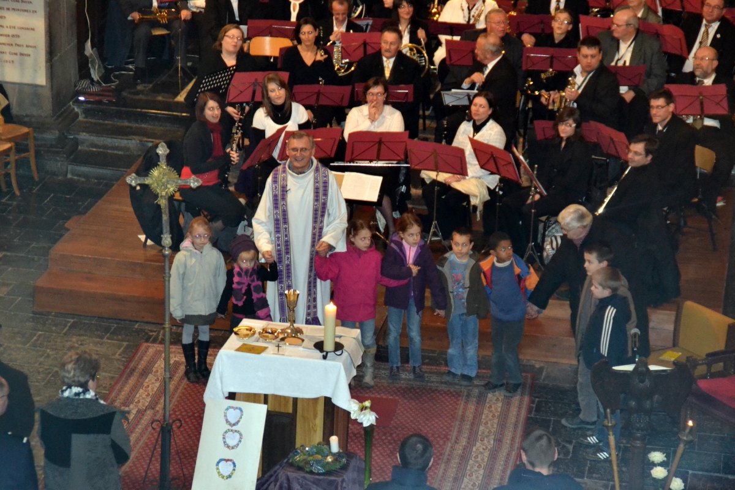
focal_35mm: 120
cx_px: 368
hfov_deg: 17.1
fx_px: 2450
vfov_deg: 11.4
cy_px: 245
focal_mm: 80
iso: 3200
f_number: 5.6
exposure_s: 1/60
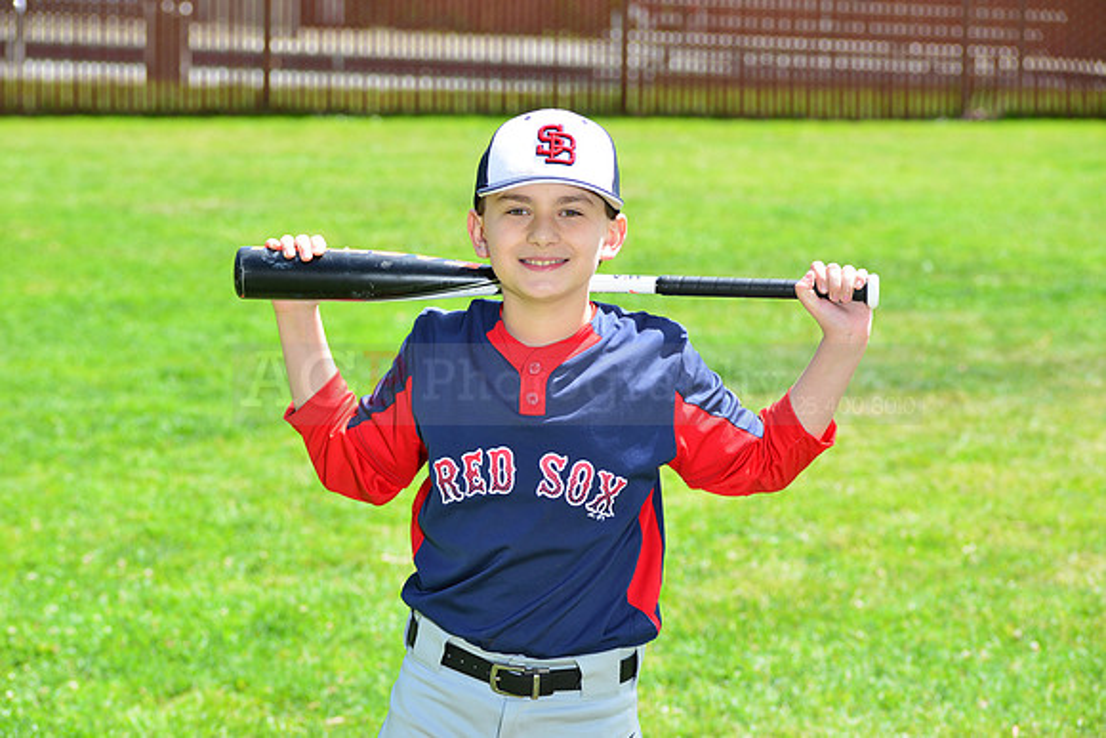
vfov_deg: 11.8
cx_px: 553
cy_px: 369
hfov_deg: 17.6
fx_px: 3564
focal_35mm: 116
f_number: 8
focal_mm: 116
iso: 200
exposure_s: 1/200
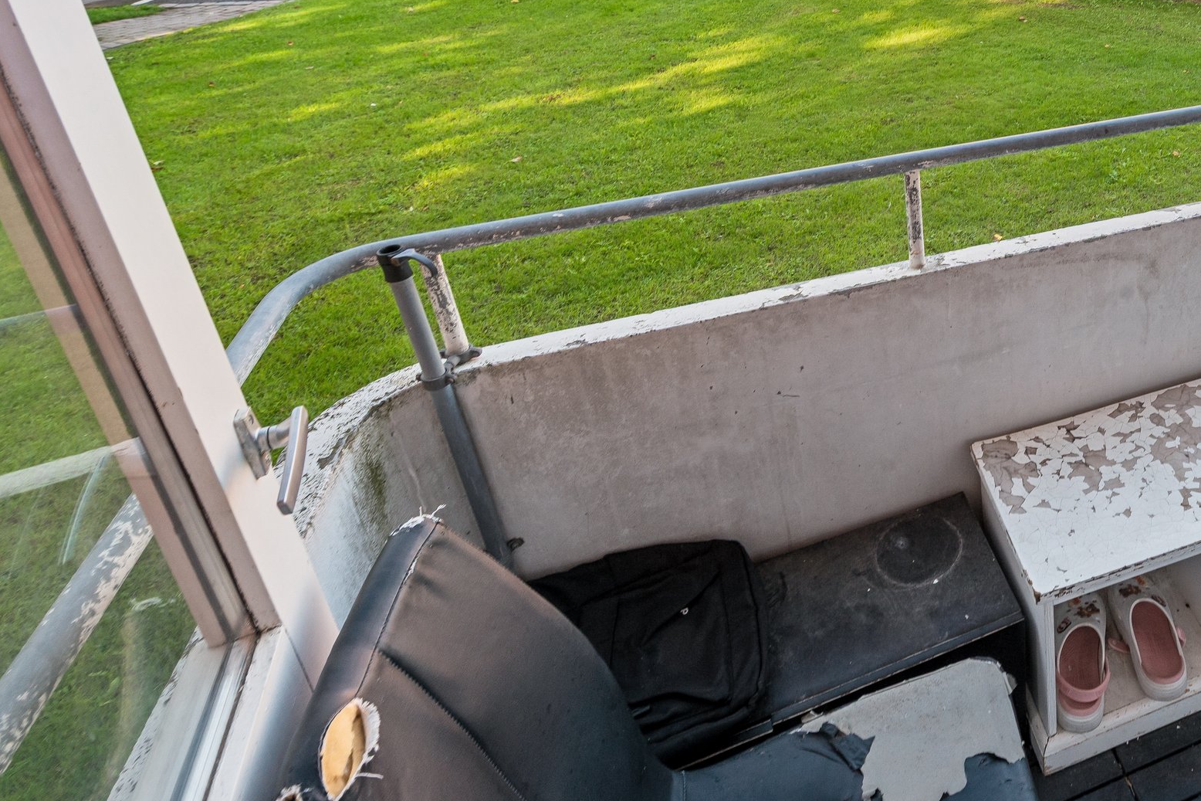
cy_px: 121
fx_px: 901
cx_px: 1058
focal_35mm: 27
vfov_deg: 44.7
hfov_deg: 58.6
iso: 250
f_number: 10
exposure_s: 1/25
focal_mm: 14
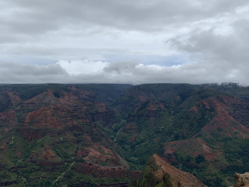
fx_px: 230
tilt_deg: +3.0
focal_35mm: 32
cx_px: 138
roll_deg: +0.3
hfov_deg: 56.7
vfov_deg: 44.0
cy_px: 77
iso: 25
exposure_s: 1/2421
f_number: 1.8
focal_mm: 4.25
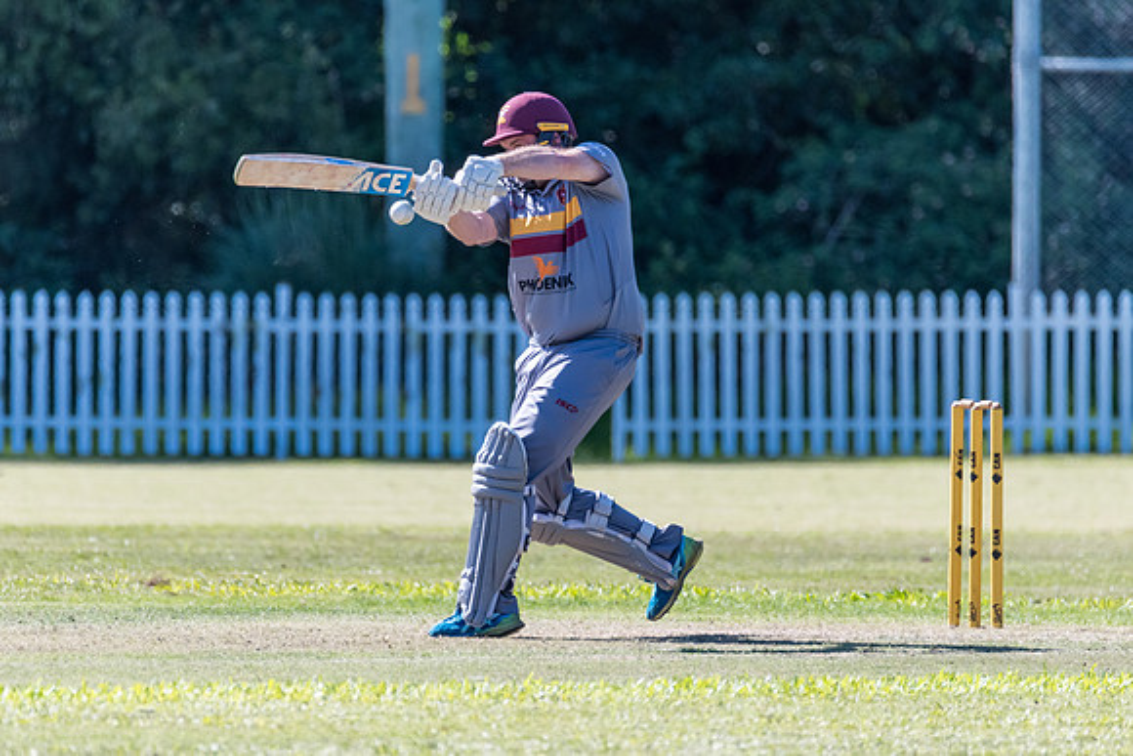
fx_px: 24629
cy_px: 388
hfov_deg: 2.6
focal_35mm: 782
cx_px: 541
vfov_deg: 1.8
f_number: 6.3
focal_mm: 600
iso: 1100
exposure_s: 1/2000
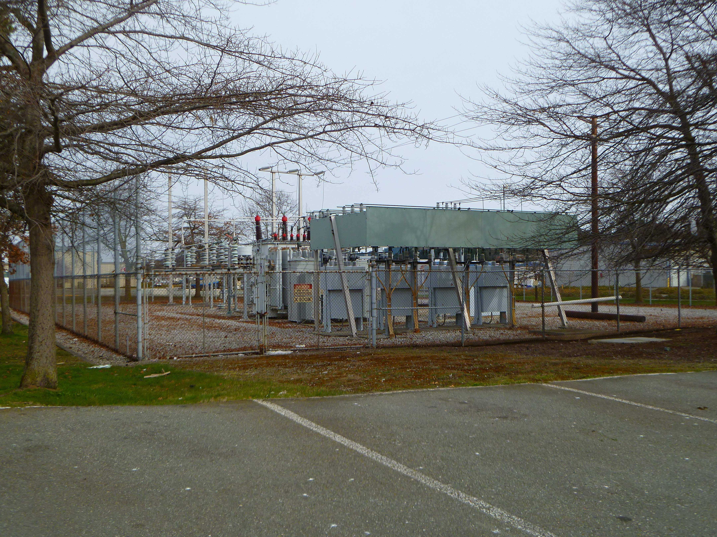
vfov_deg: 39.7
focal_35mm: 36
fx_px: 746
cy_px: 268
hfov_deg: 51.4
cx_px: 358
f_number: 3.6
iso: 80
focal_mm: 6.5
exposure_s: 1/500
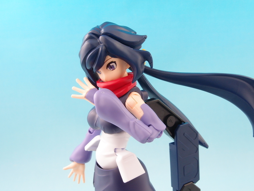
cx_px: 127
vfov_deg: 37.7
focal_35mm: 38
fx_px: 279
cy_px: 96
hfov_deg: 49.0
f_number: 8
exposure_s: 1
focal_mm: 8.16
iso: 100
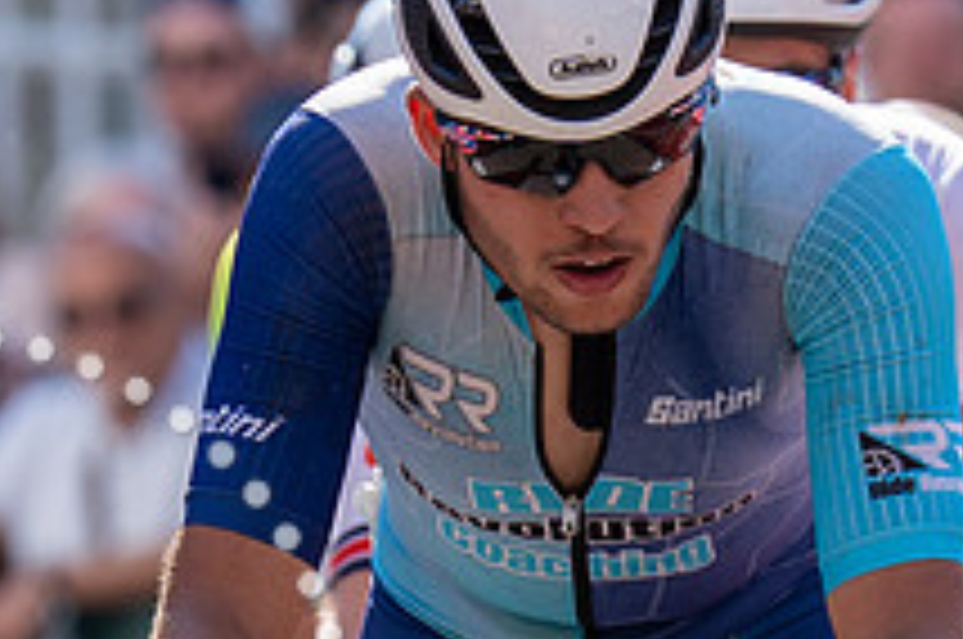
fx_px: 29193
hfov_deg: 1.9
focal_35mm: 1093
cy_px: 677
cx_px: 987
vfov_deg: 1.3
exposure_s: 1/1000
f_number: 3.5
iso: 160
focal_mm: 178
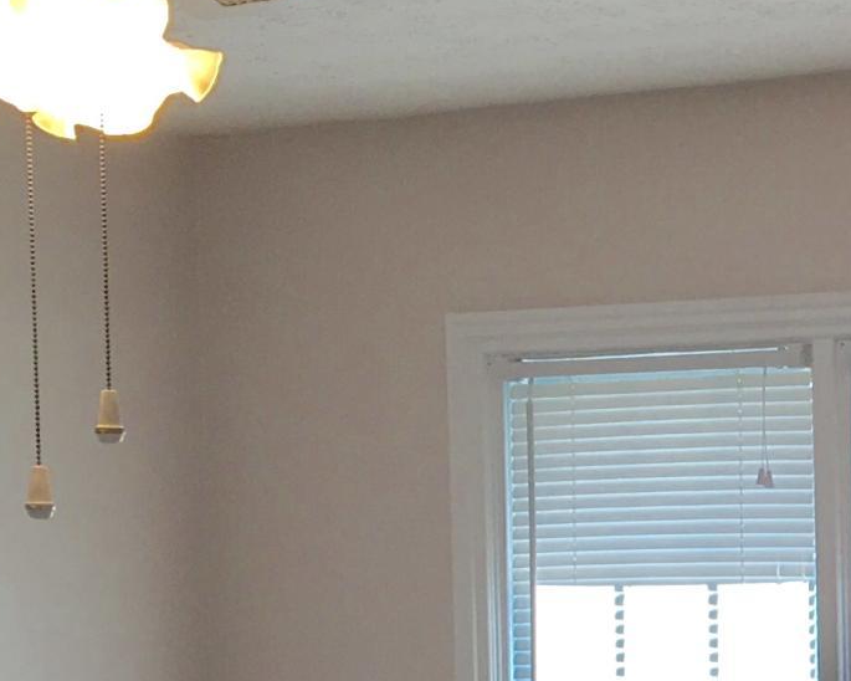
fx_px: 3123
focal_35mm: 124
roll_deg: +0.4
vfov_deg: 12.2
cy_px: 748
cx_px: 1426
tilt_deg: -2.2
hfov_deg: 14.1
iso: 25
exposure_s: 1/137
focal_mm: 4.15
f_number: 2.2
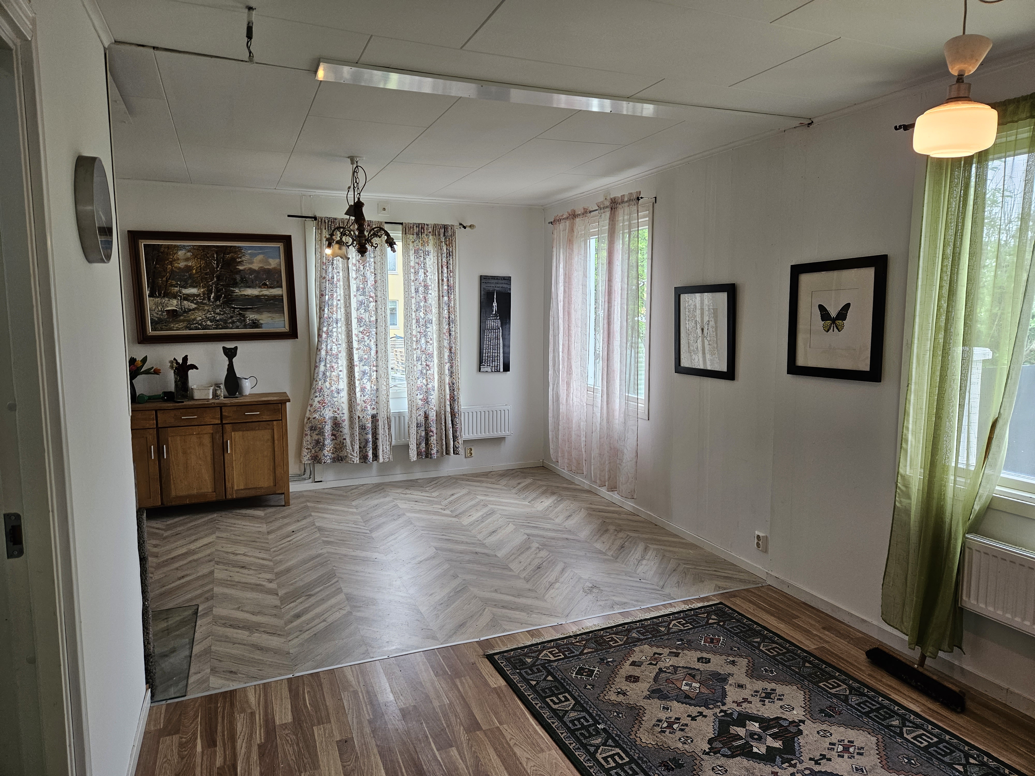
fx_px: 688
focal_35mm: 23
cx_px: 518
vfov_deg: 58.9
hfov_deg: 73.9
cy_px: 388
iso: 125
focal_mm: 5.4
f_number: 1.8
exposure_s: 1/100
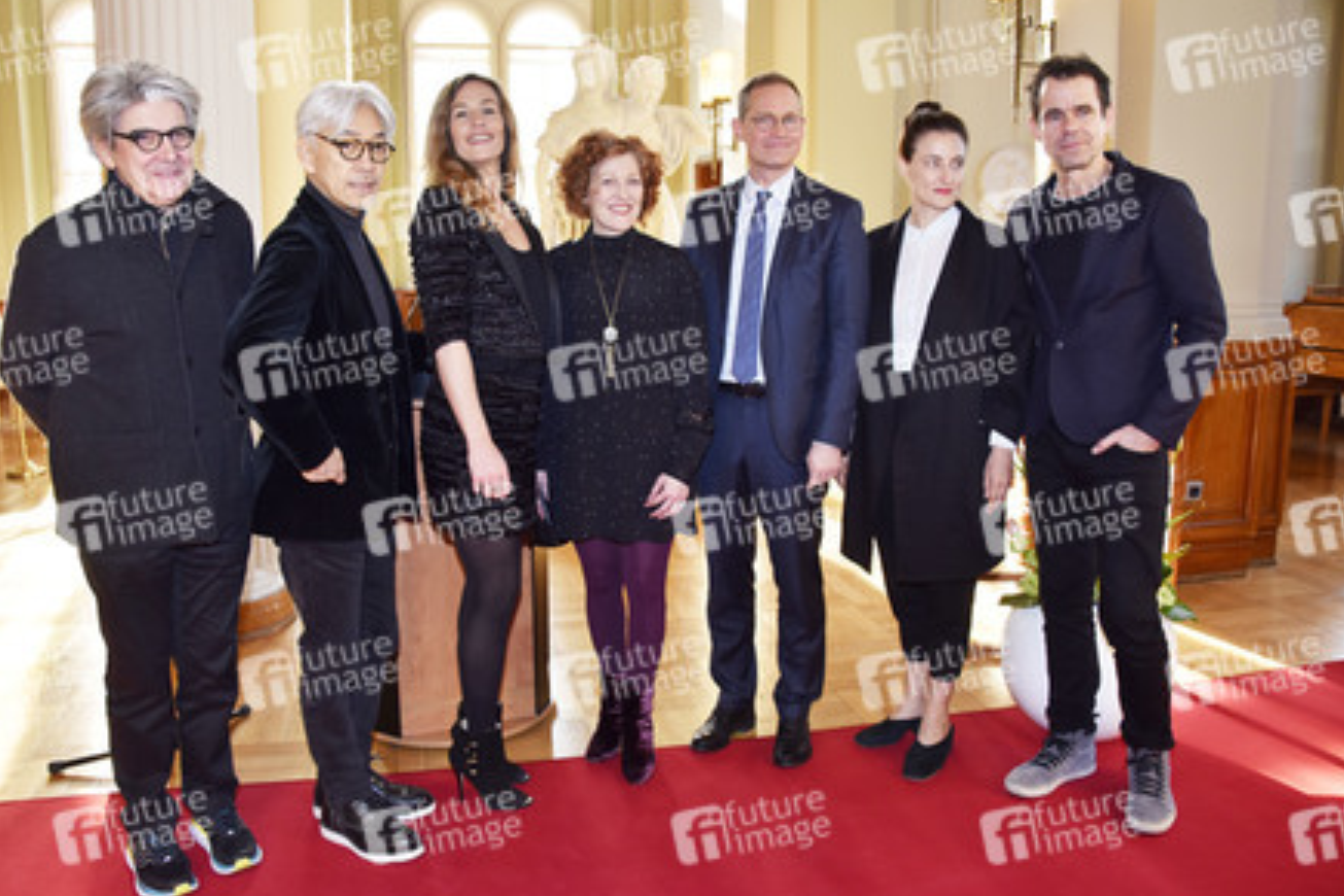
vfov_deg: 45.0
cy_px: 442
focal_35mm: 29
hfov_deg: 63.7
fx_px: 1083
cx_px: 669
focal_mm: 28
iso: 640
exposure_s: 1/200
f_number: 5
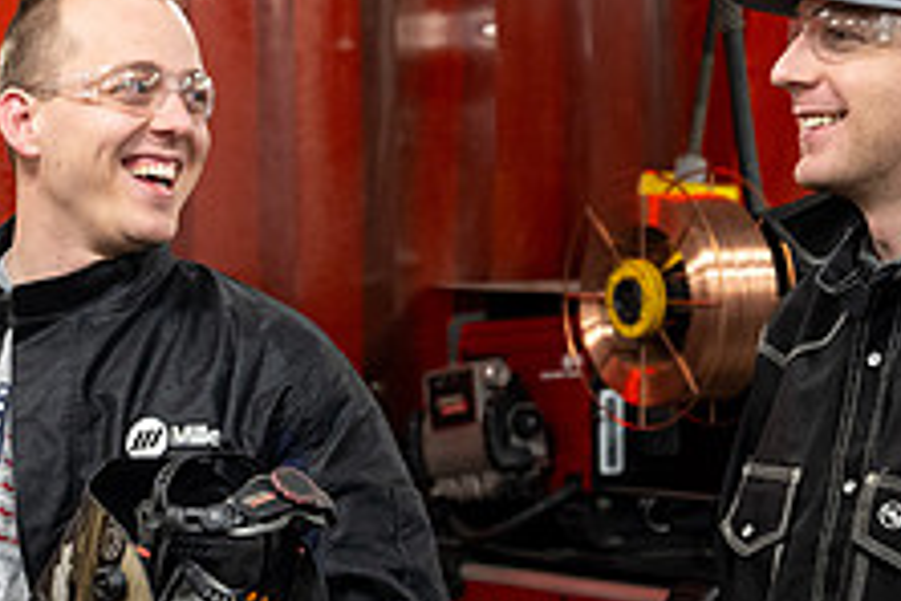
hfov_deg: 13.7
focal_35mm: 147
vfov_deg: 9.3
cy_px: 454
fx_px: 3679
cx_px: -71
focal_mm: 52
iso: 1000
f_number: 3.2
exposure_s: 1/125
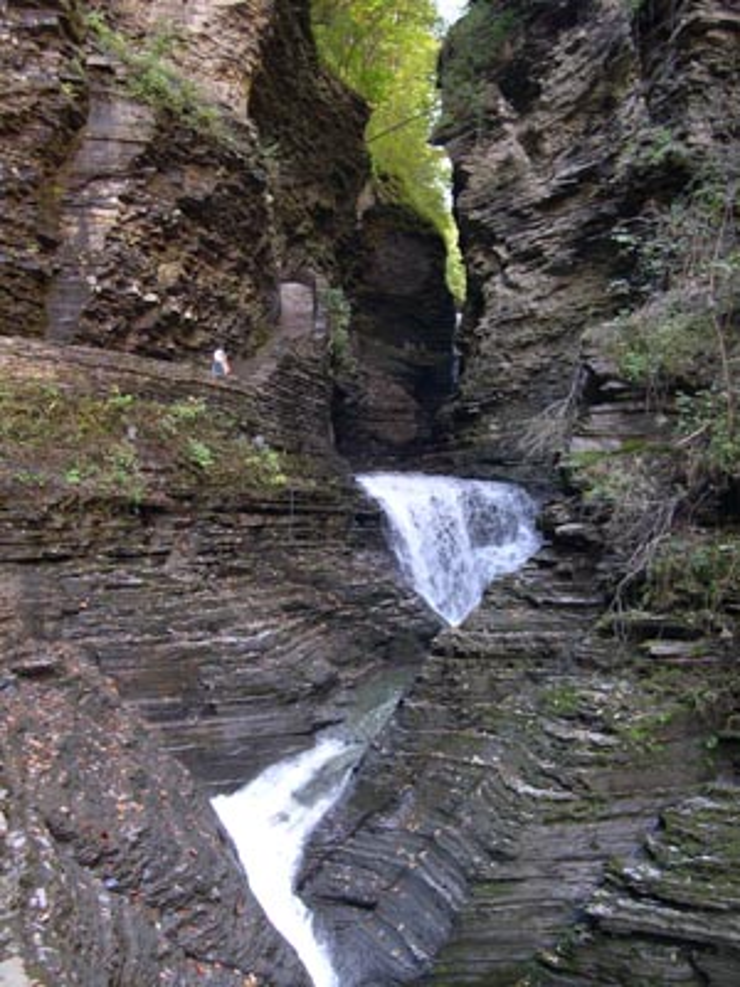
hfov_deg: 37.7
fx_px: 1083
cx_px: 370
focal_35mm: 38
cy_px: 494
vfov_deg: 49.0
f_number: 2.8
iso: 400
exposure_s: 1/60
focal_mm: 8
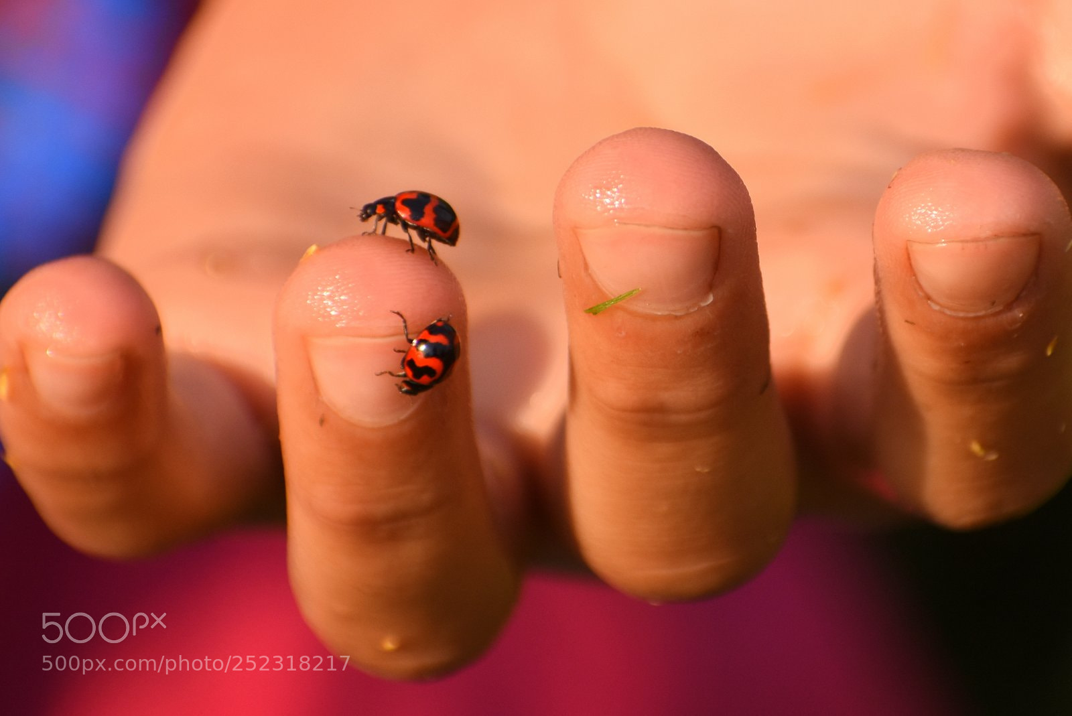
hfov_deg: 4.6
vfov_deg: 3.1
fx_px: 13408
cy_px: 358
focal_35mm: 450
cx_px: 536
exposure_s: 1/1000
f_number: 6.3
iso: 280
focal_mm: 300
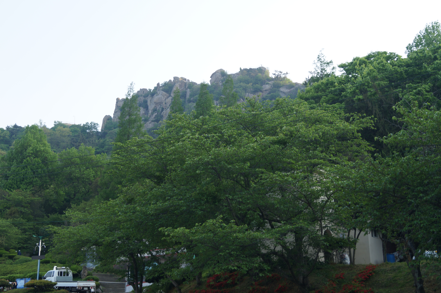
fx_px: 642
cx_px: 220
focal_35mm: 52
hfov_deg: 37.9
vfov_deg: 25.7
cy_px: 146
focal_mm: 35
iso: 100
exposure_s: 1/80
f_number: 5.6
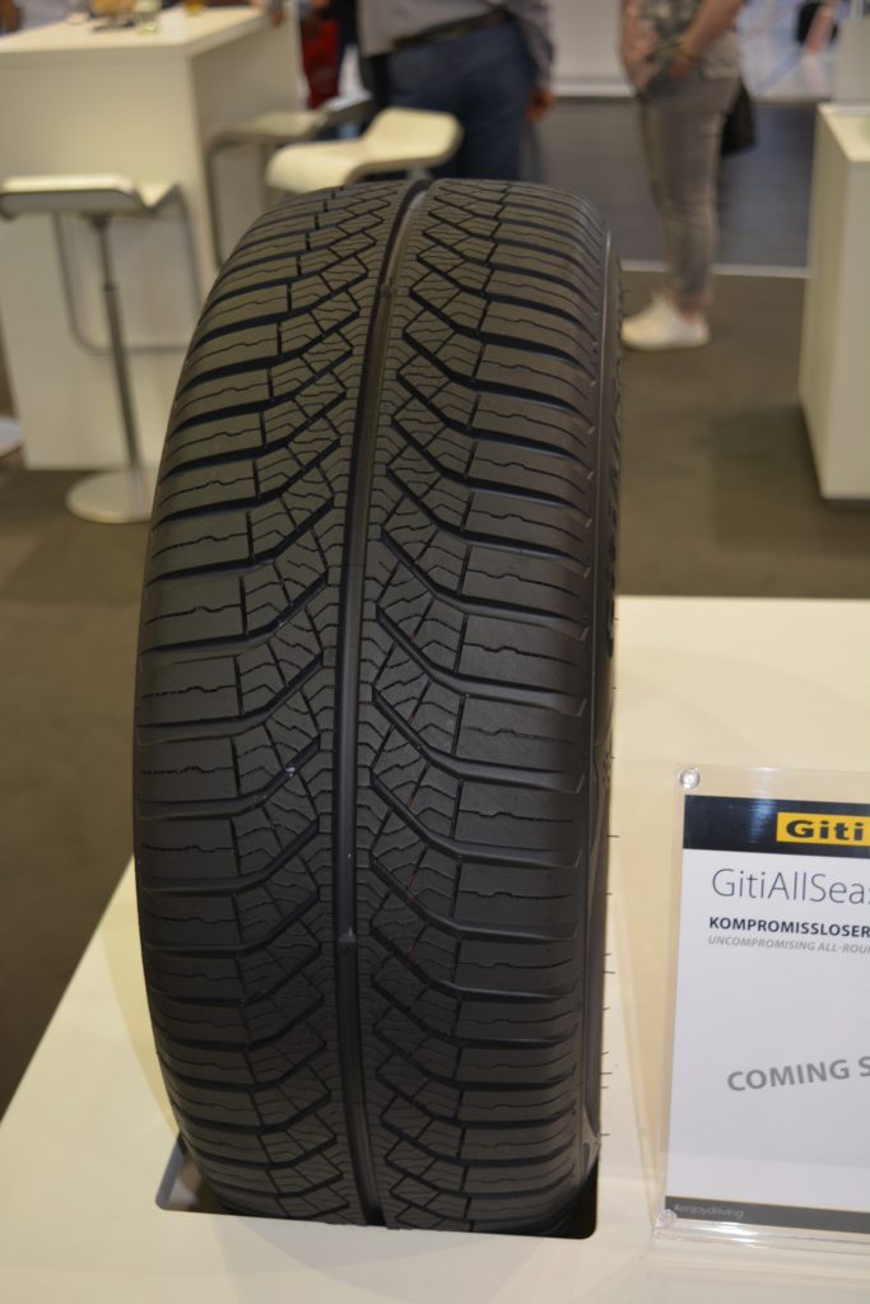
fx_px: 1468
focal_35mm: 40
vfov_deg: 47.9
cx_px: 435
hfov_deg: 33.0
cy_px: 652
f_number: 4
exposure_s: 1/40
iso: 200
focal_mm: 27
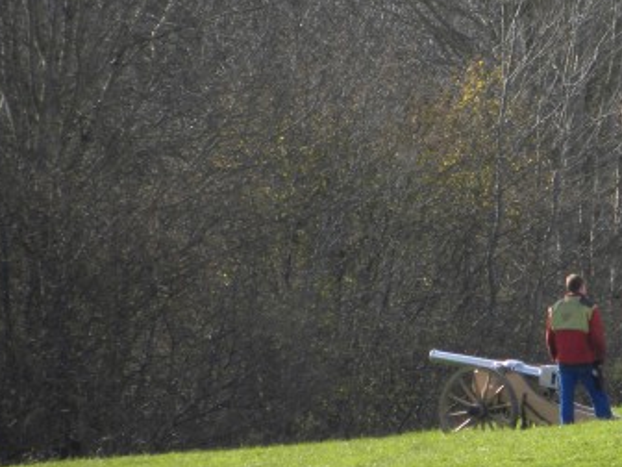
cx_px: 544
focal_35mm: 1208
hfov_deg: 1.6
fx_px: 21706
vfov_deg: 1.2
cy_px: 268
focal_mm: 110.4
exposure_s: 1/233
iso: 100
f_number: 5
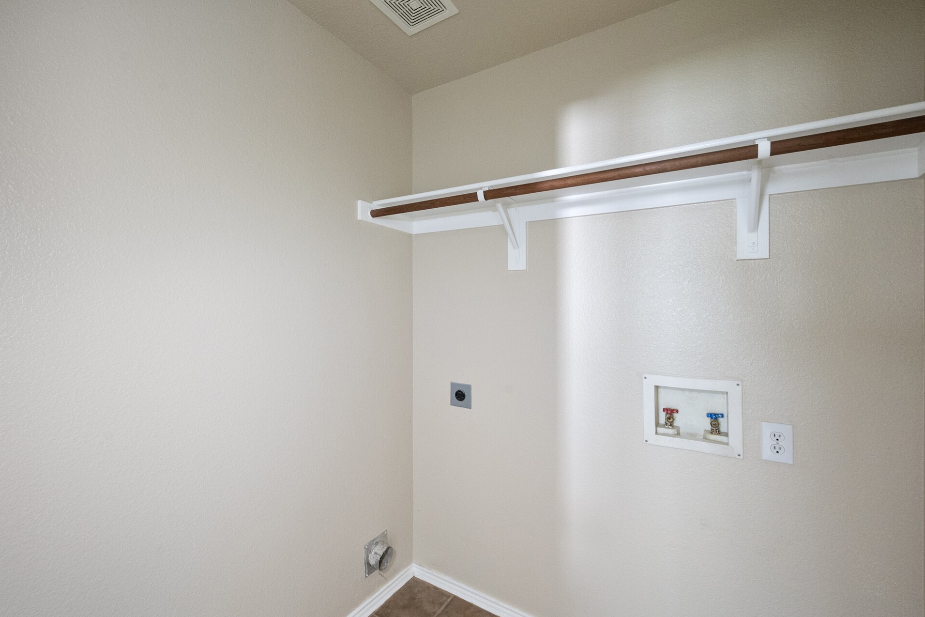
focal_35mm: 15
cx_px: 448
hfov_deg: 100.4
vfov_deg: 77.3
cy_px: 317
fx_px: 385
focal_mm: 14
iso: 2500
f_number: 8
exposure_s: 1
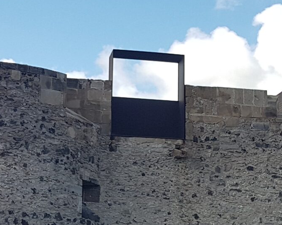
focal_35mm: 97
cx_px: 233
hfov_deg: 19.5
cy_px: 203
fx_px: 810
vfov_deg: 15.7
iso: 40
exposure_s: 1/1204
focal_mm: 4.2
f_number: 1.7
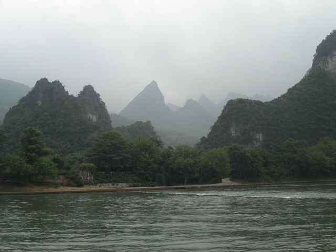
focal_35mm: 38
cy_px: 126
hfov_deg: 49.0
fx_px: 369
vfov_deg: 37.7
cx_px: 168
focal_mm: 7.8
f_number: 8
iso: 100
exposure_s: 1/350
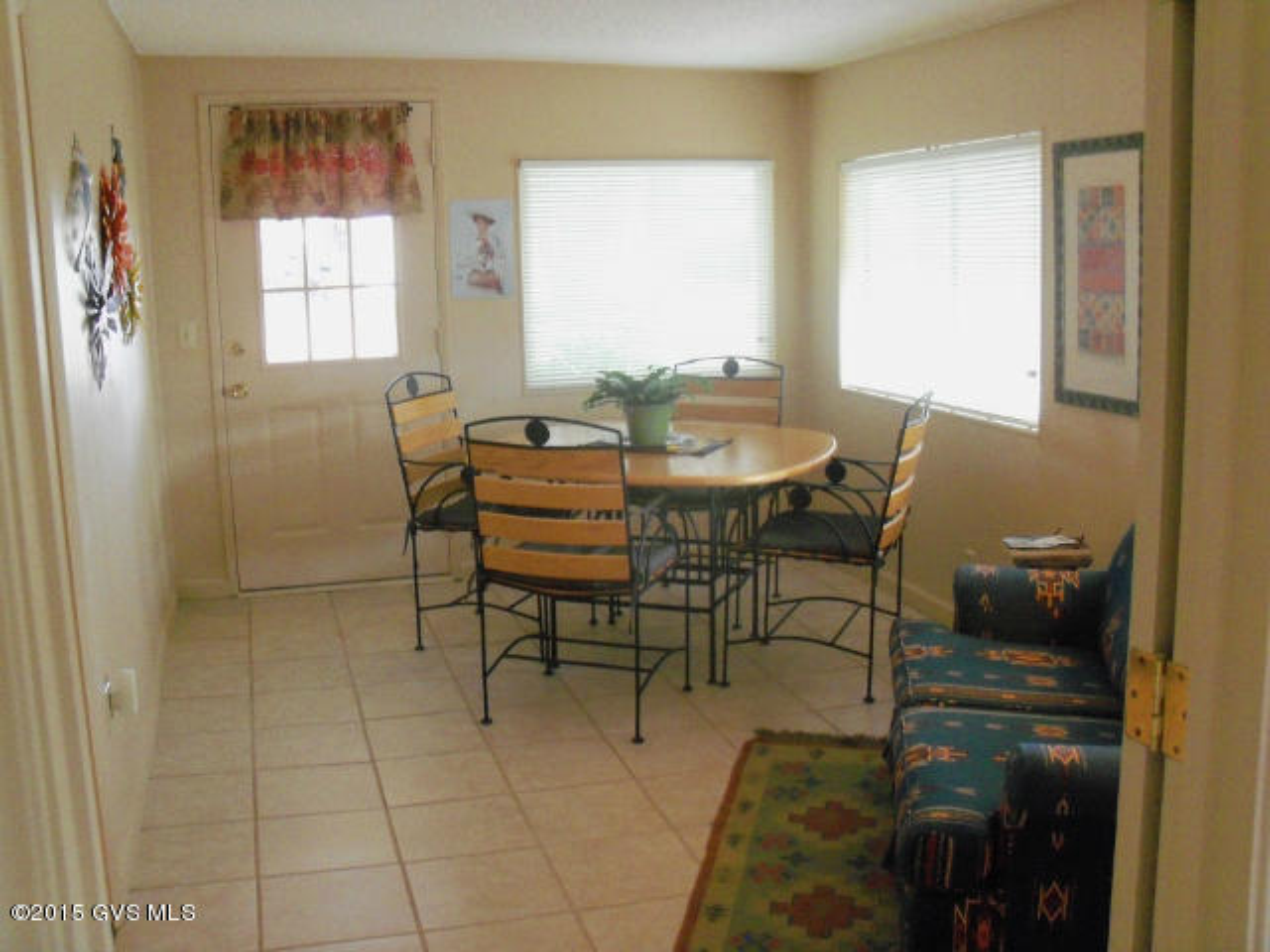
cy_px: 476
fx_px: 1284
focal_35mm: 35
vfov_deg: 40.7
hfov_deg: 52.6
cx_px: 635
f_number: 3
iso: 400
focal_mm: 6.3
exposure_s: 1/30
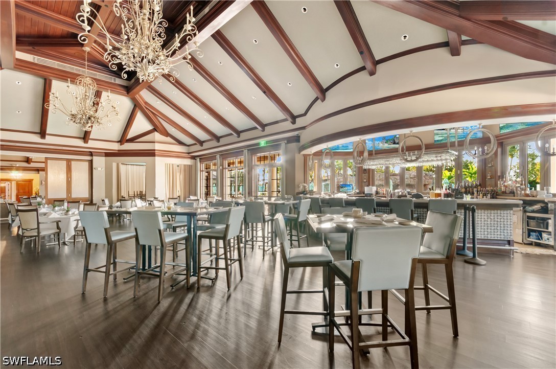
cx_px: 278
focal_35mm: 15
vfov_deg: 77.1
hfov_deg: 100.5
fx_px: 231
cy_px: 184
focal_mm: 10
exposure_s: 5
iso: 200
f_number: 10
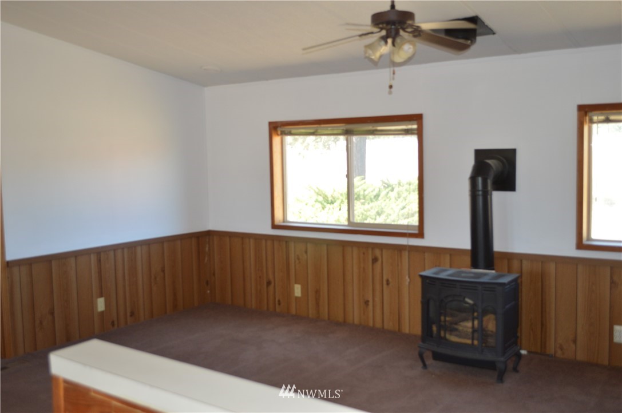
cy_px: 206
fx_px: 621
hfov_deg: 53.2
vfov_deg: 36.8
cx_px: 311
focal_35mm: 36
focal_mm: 24
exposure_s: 1/80
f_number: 4
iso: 400
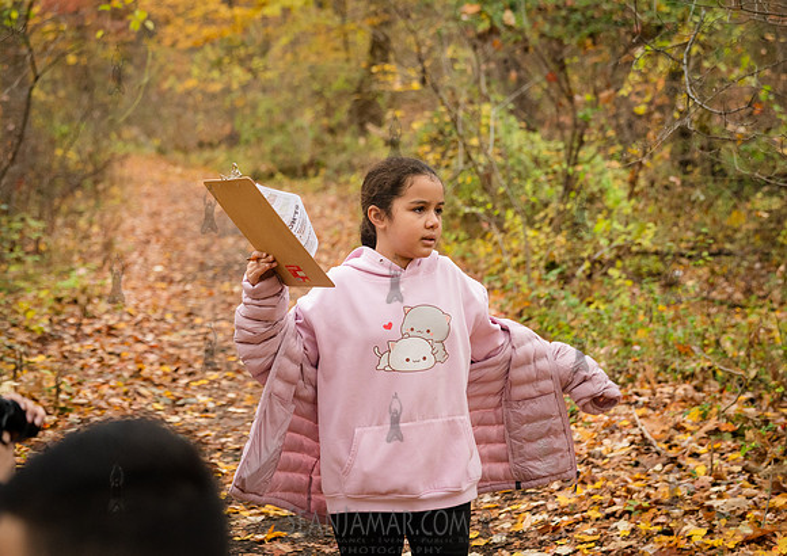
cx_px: 381
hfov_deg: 25.8
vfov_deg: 18.4
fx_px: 1717
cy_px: 258
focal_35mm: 77
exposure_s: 1/320
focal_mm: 69
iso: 4000
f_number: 4
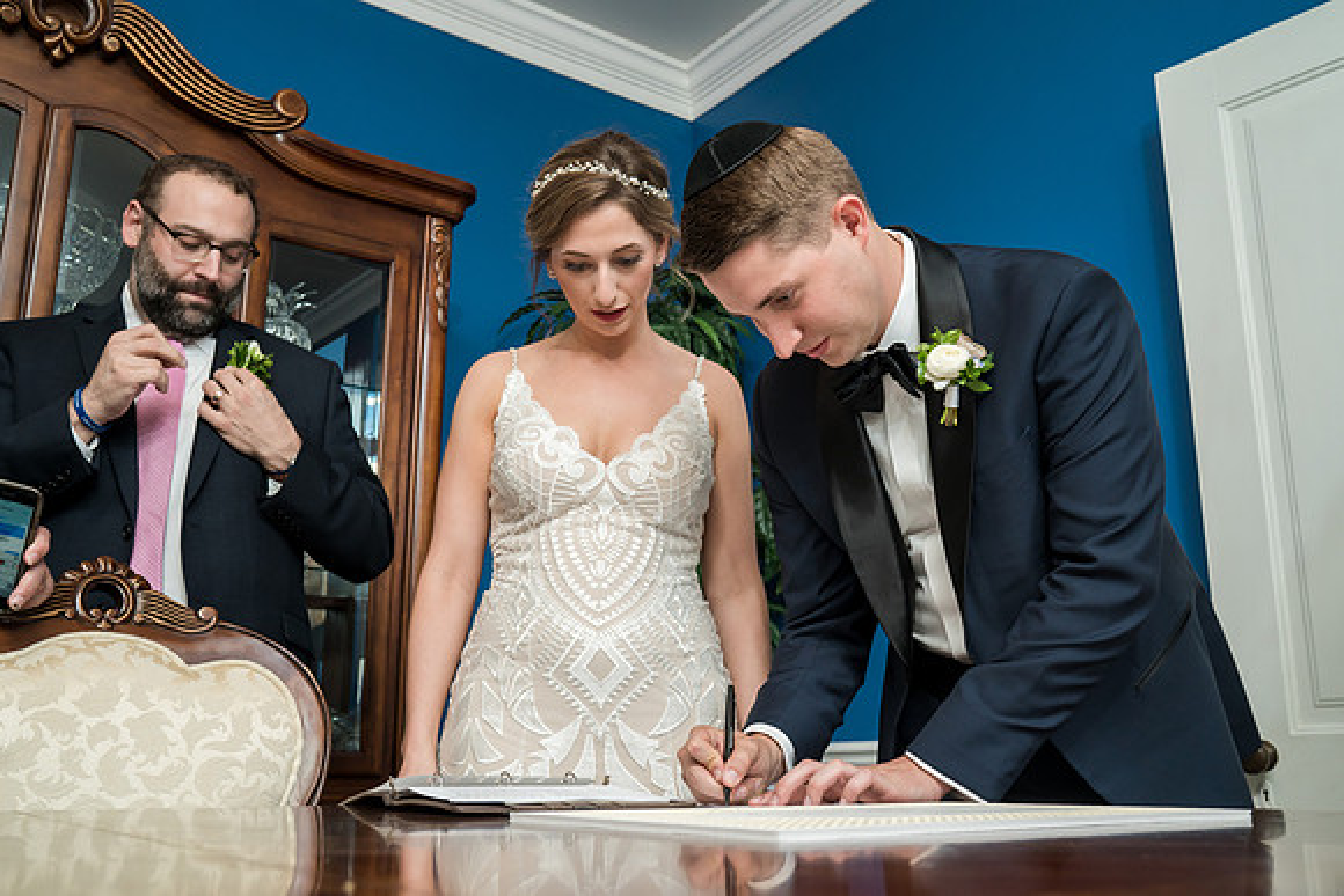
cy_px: 448
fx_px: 1307
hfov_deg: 54.4
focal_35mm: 35
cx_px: 672
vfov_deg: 37.9
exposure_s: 1/200
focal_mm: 35
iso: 1600
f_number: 5.6
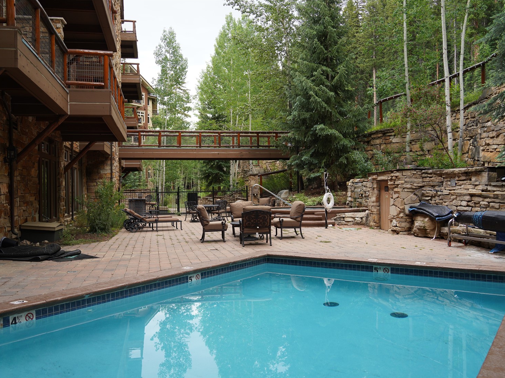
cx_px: 243
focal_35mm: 31
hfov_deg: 58.3
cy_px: 193
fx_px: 452
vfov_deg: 45.4
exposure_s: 1/200
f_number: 4
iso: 250
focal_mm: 28
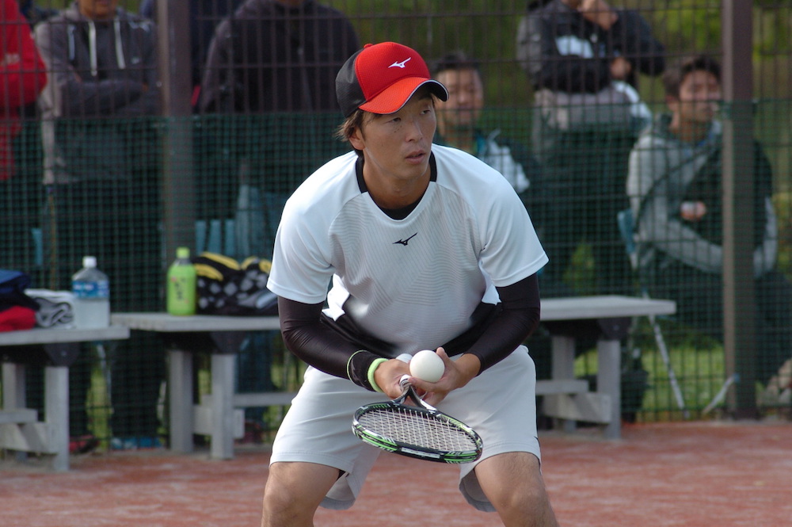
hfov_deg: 7.2
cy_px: 264
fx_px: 6265
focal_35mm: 285
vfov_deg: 4.8
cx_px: 396
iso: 400
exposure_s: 1/500
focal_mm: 190
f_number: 6
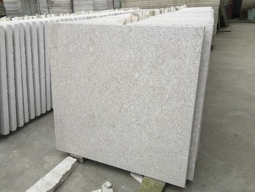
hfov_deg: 61.7
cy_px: 96
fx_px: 214
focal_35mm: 29
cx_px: 128
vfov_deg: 48.2
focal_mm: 4.15
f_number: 2.2
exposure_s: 1/421
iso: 32
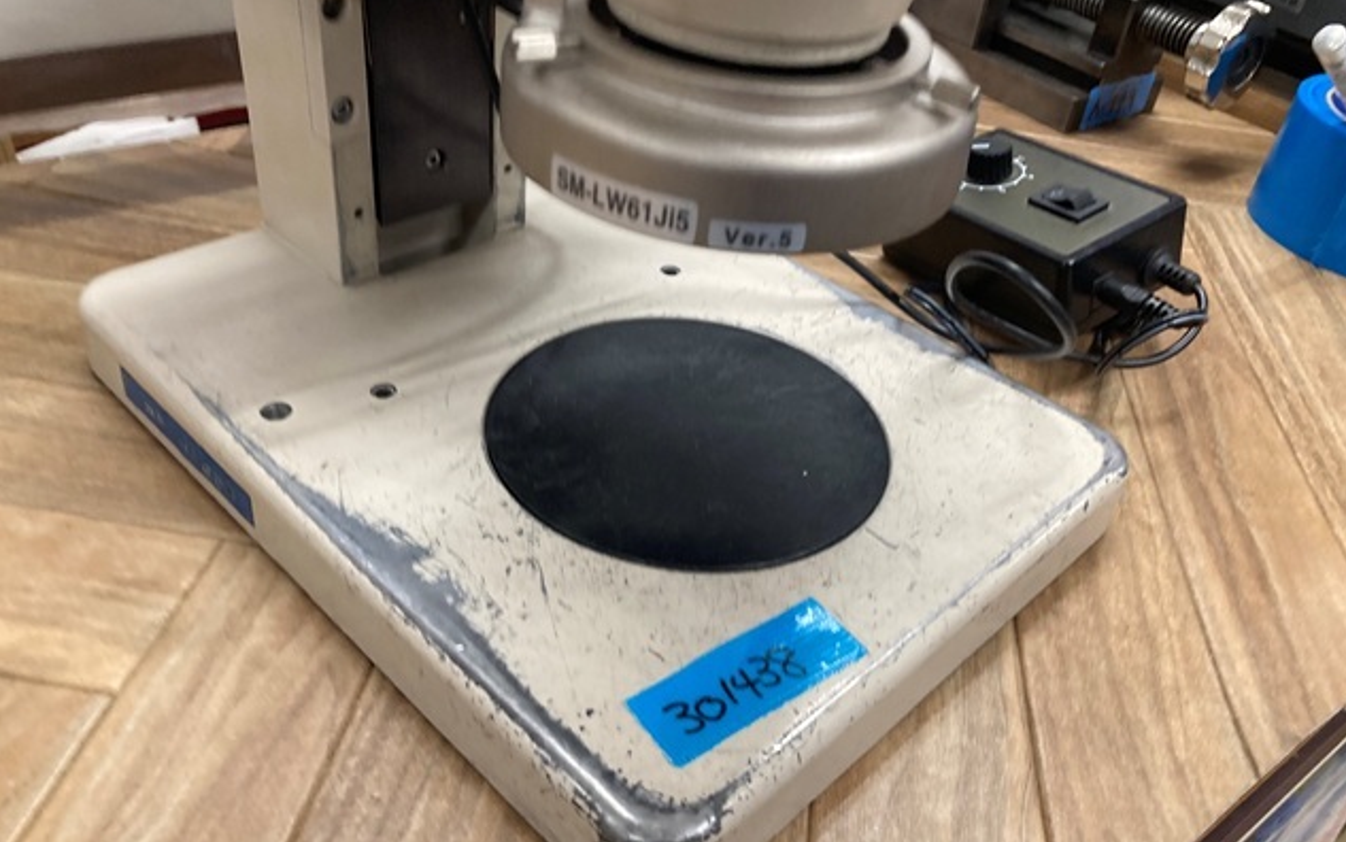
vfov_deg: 41.9
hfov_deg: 62.9
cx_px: 678
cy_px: 436
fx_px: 1101
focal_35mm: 30
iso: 100
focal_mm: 3.99
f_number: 1.8
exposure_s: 1/60
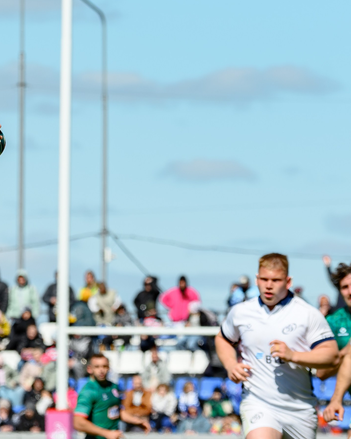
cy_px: 265
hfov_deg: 2.8
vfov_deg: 3.5
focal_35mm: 557
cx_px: -81
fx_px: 7233
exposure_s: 1/1000
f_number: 5.6
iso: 100
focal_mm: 175
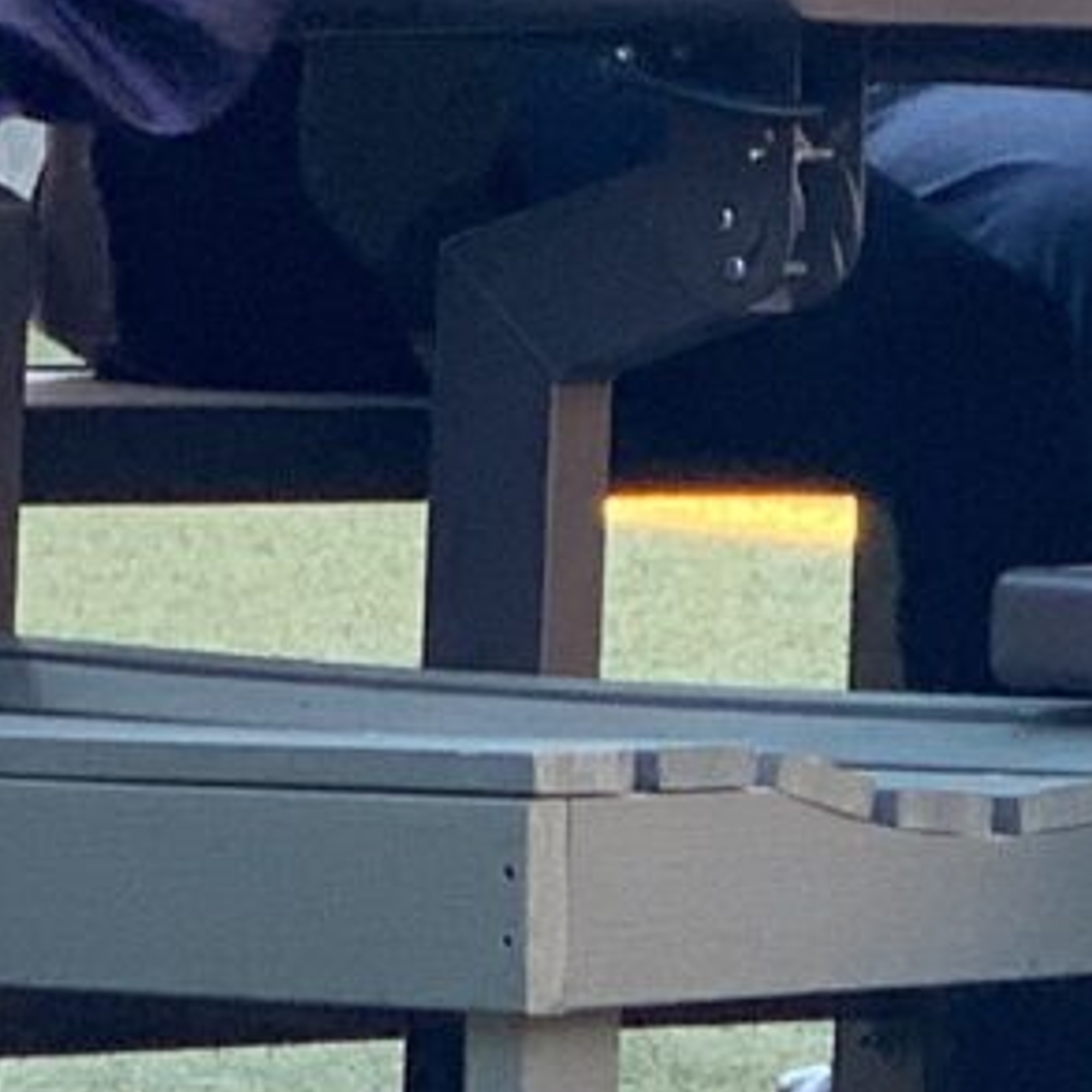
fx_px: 14348
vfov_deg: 4.3
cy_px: -1051
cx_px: 1726
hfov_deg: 4.3
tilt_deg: +3.5
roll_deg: -2.9
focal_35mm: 402
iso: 20
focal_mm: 6
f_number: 2.4
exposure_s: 1/120
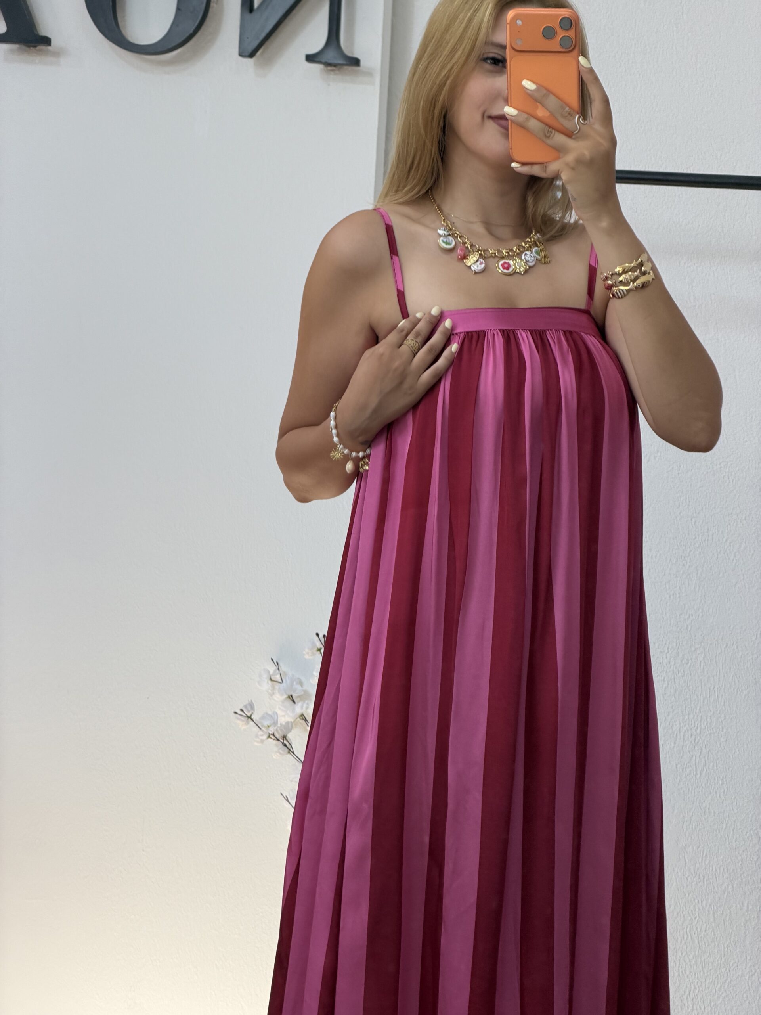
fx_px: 2931
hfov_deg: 14.8
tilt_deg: -17.8
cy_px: 508
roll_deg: -4.1
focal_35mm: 100
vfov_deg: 19.6
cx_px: 380
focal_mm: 16.89
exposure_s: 1/100
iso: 100
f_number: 2.8
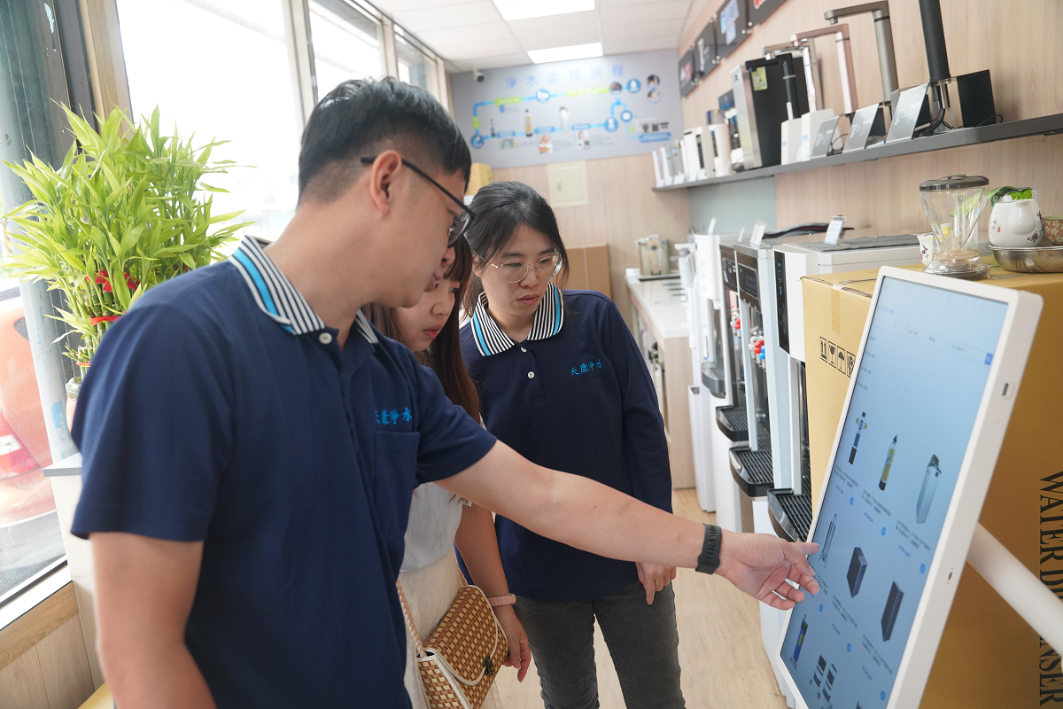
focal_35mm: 28
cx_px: 532
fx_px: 827
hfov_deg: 65.5
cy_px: 354
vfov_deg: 46.4
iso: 1600
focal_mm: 28
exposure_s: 1/160
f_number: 4
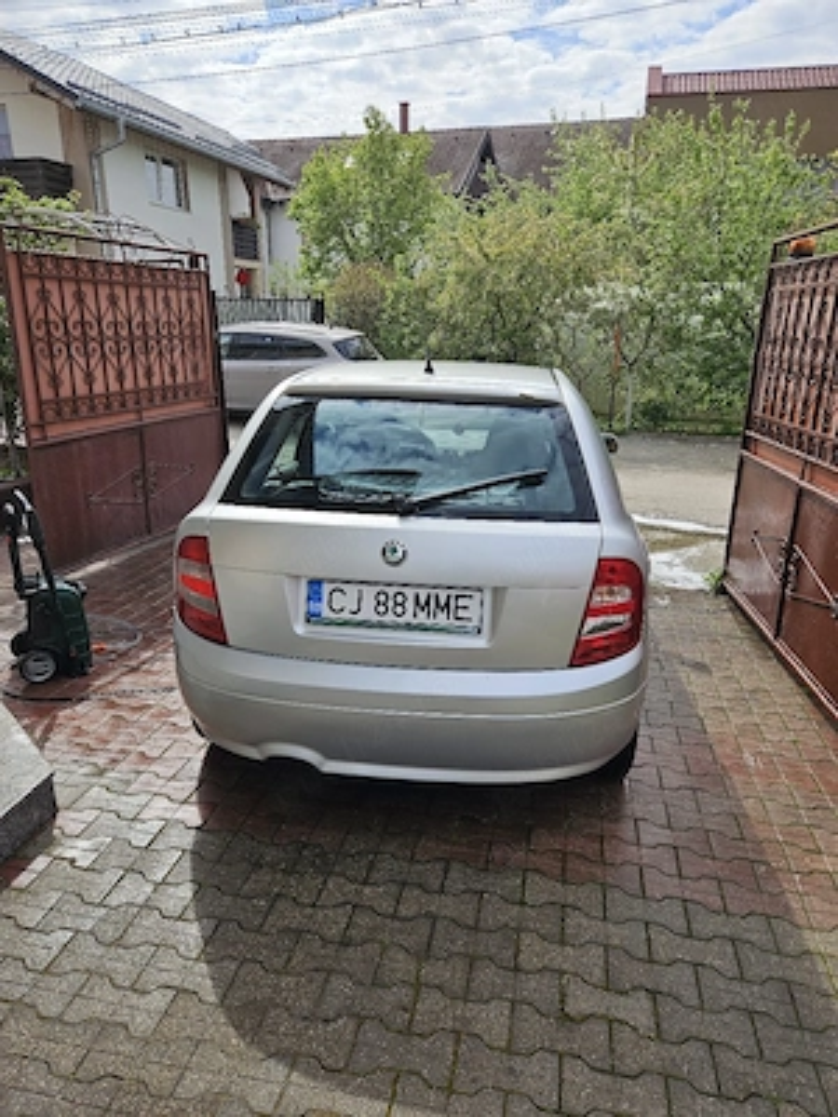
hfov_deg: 58.9
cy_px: 558
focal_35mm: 23
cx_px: 419
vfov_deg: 73.9
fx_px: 742
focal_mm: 5.4
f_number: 1.8
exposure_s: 1/2500
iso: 25
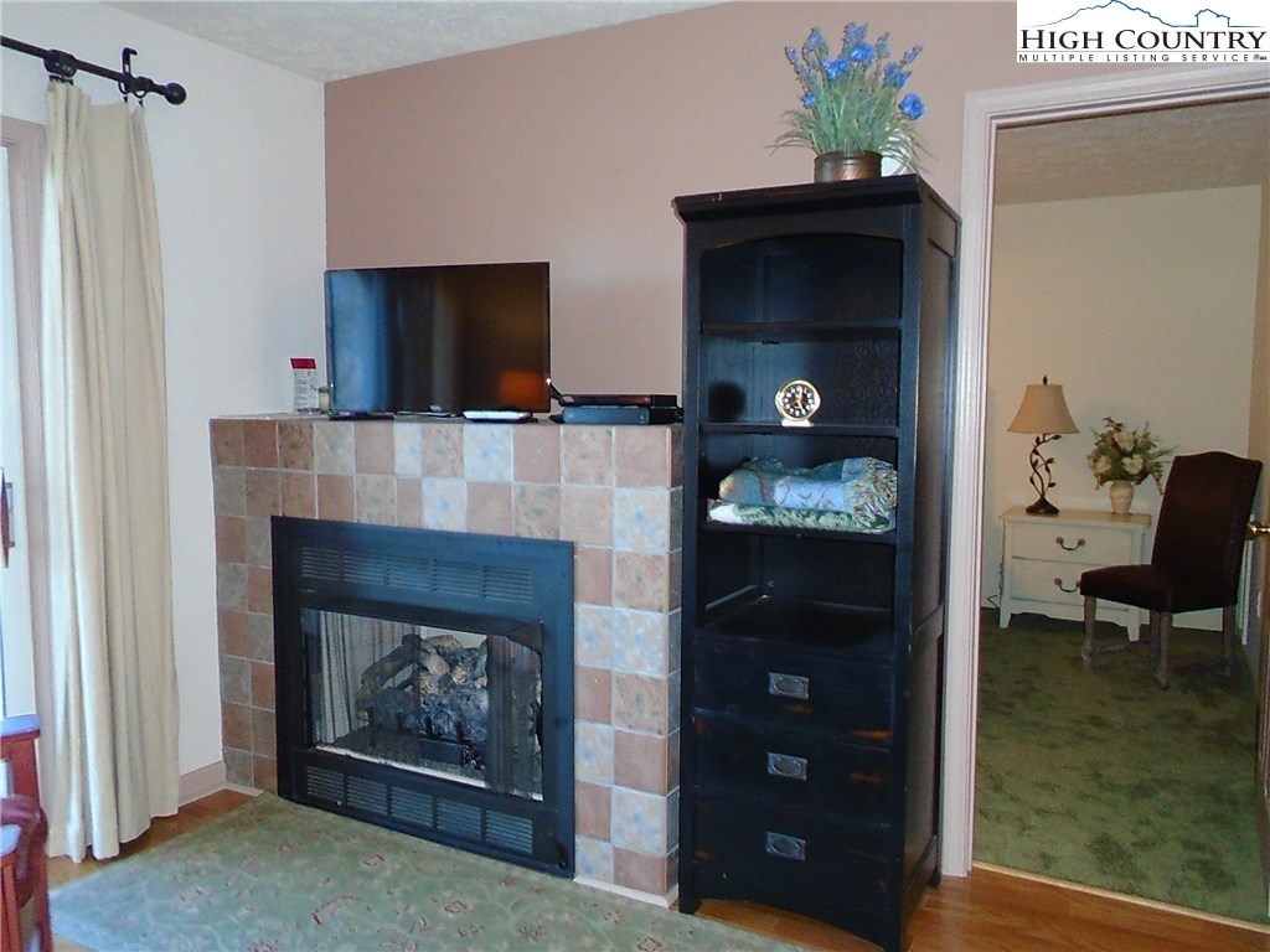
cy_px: 476
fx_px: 954
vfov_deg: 53.1
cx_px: 635
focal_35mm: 26
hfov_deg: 67.3
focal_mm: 4.6
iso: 500
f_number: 3.2
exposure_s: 1/30
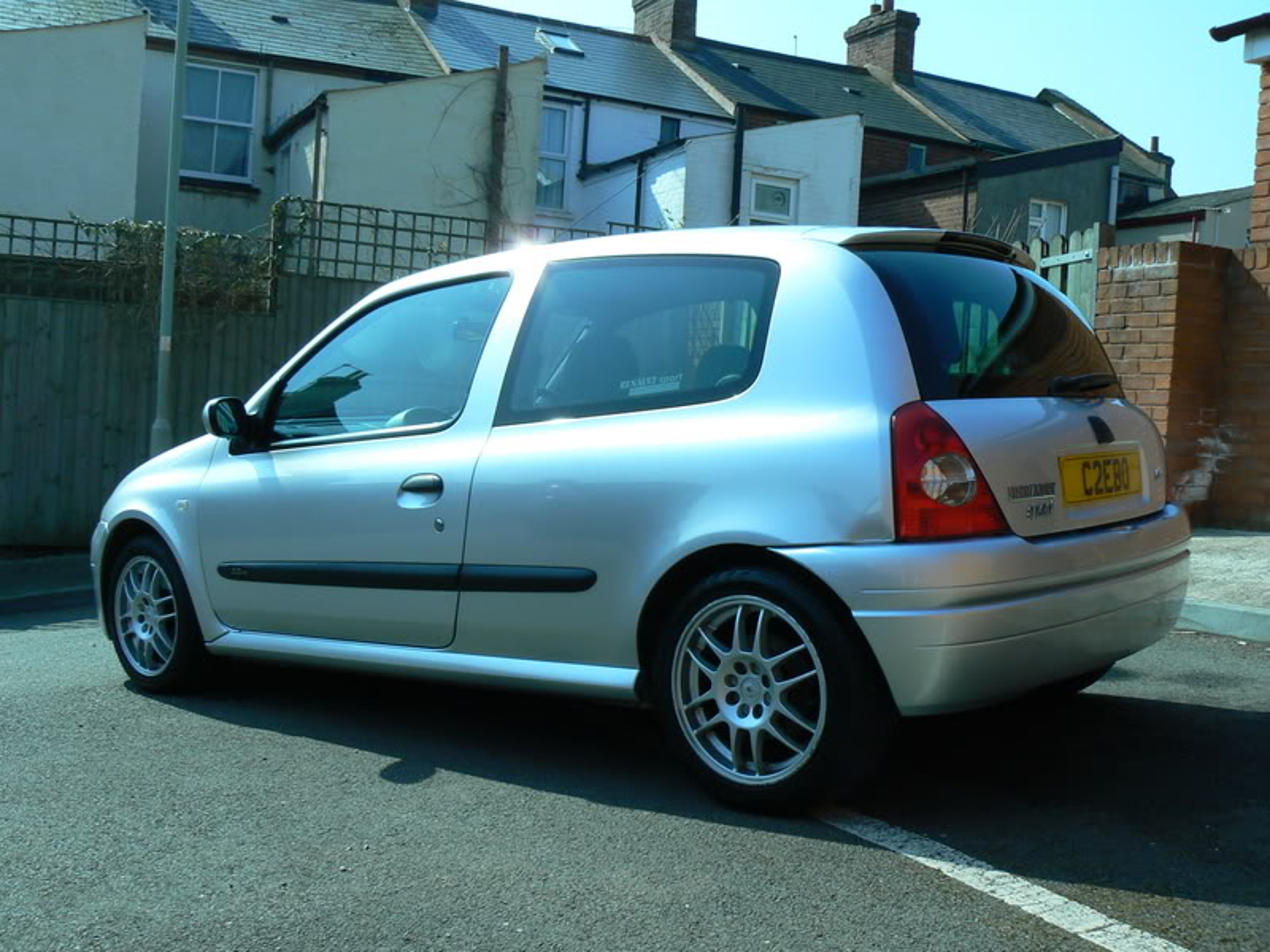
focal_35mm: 36
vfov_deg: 39.7
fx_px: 1321
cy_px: 476
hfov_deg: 51.4
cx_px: 635
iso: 100
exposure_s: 1/640
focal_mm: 6
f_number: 4.5
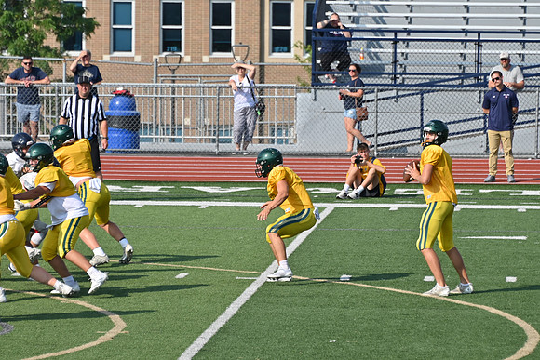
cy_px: 180
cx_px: 270
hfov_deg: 6.5
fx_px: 4726
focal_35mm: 315
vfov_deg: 4.4
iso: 100
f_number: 5.6
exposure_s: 1/800
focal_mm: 210
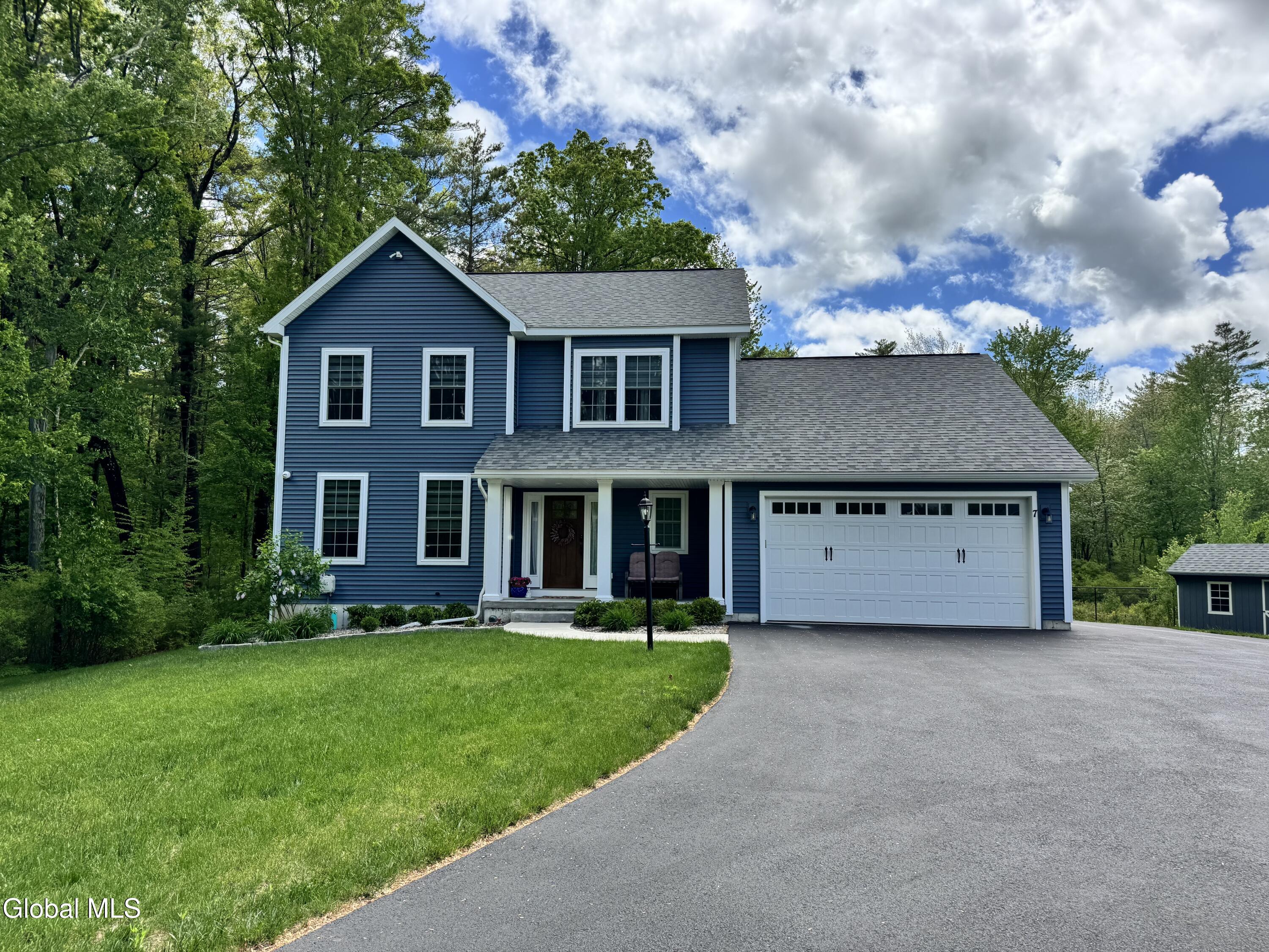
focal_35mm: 24
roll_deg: -0.4
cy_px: 476
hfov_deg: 71.6
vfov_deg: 56.8
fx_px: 880
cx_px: 634
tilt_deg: +3.5
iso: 80
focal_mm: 6.76
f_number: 1.78
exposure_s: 1/3597
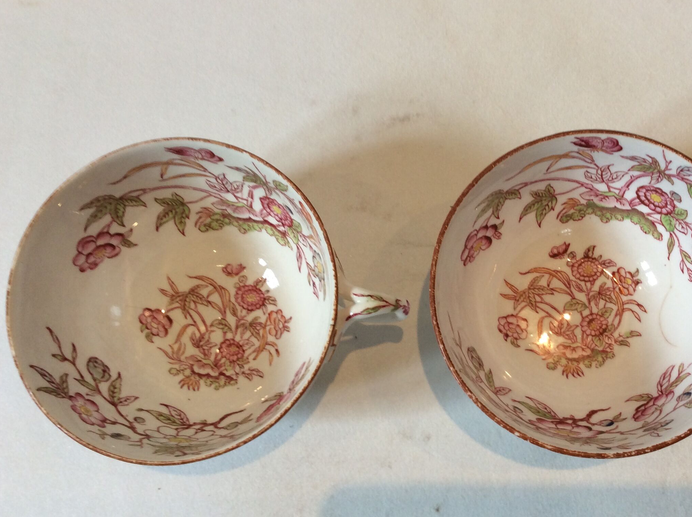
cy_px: 296
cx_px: 434
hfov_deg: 45.4
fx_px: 818
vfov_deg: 35.0
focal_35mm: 41
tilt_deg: -80.2
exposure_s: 1/25
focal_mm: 3.3
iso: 40
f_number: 2.4
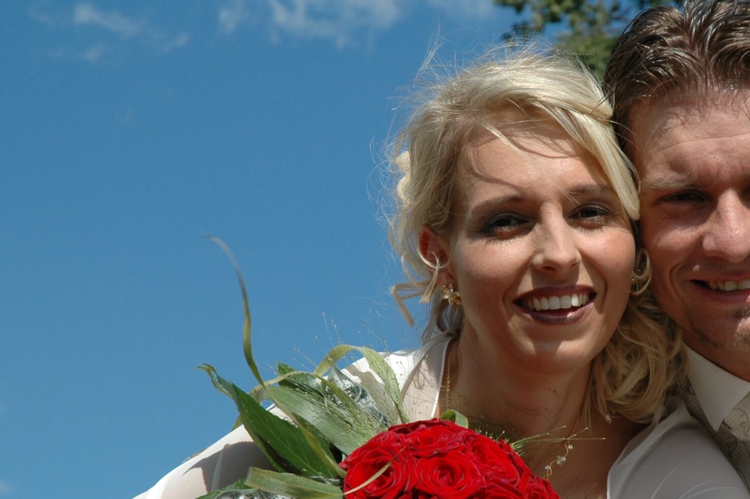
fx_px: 3247
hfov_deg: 13.1
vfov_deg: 8.8
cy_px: 310
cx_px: 626
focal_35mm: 156
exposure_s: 1/400
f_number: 10
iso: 200
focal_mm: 60
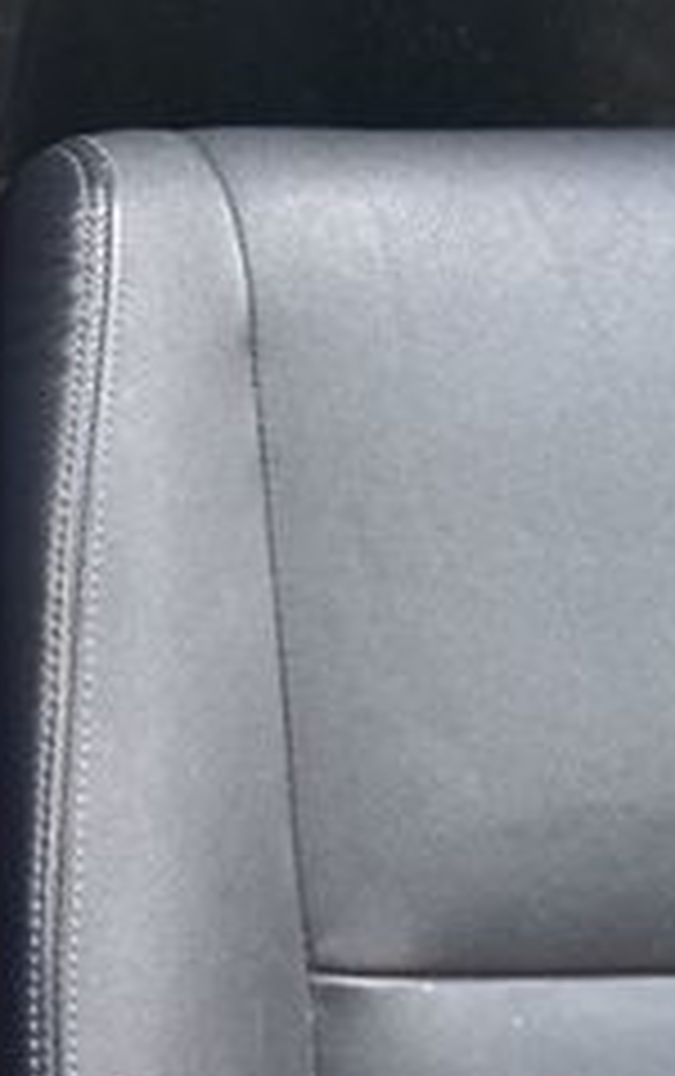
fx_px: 2876
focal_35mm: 98
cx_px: -500
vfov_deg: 20.8
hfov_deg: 12.4
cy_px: 158
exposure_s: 1/15
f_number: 6.3
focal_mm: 24
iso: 400
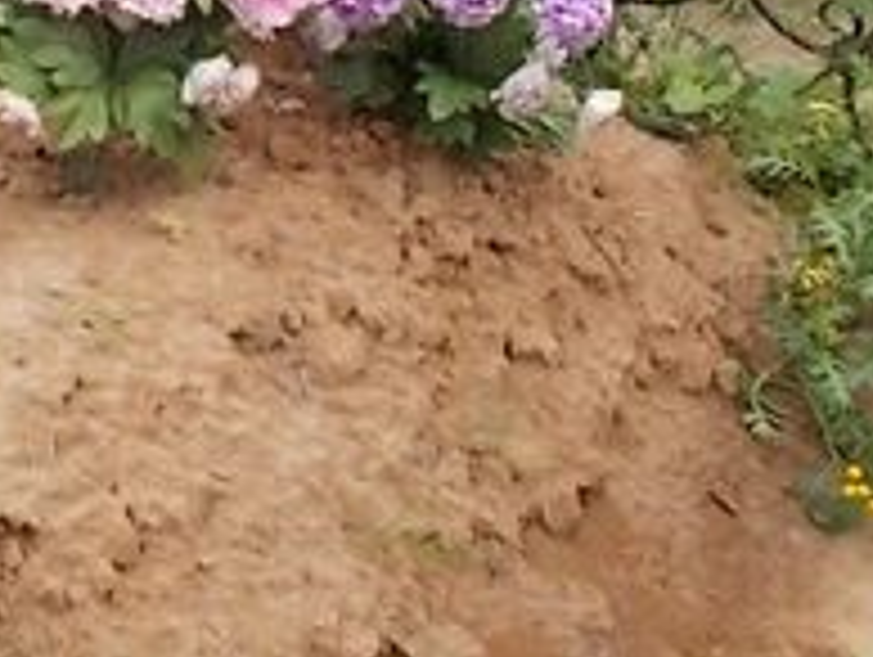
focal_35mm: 107
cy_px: -76
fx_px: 2702
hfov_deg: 18.1
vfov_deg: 13.6
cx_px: 130
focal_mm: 4.6
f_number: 3.2
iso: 80
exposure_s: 1/400
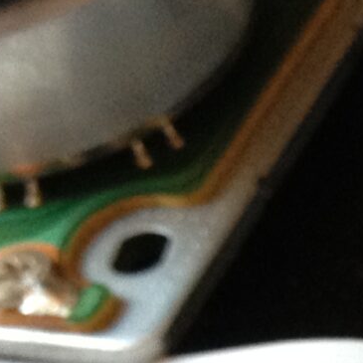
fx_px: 2575
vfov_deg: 7.7
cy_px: 730
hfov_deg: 7.6
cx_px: 814
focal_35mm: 217
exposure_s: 1/20
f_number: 2.4
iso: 160
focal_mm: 4.28
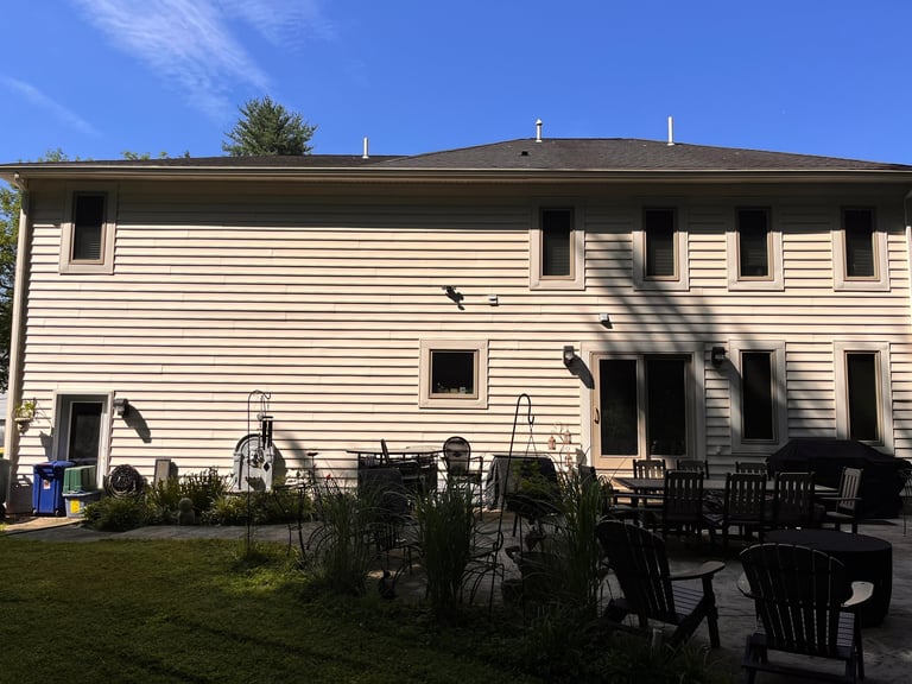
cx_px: 456
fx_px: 685
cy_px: 342
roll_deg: -0.6
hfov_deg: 67.3
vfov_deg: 53.1
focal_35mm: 26
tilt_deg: +6.4
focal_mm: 5.1
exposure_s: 1/4016
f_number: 1.6
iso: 50
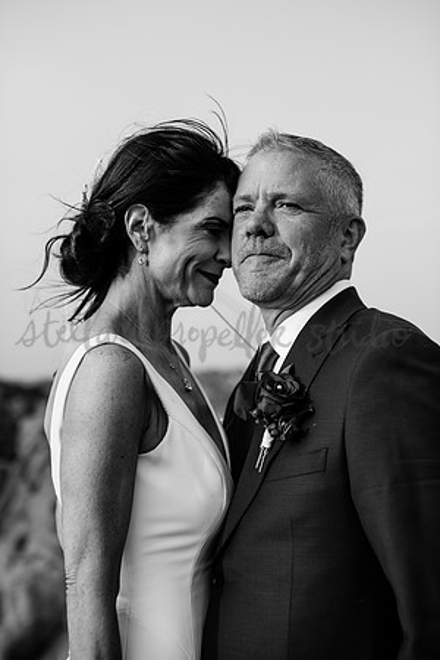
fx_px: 917
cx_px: 220
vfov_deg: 39.6
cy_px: 330
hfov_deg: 27.0
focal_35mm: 50
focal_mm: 50
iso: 125
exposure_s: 1/1250
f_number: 2.8
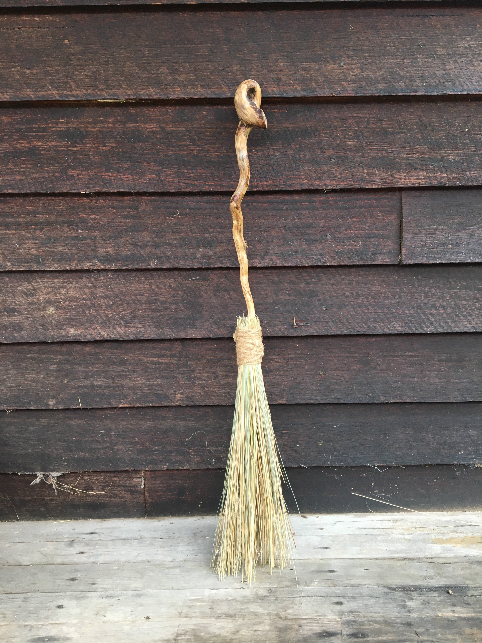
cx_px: 241
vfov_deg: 61.7
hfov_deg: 48.2
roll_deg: +1.9
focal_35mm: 29
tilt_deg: -14.8
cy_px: 322
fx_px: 538
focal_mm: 4.15
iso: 32
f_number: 2.2
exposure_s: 1/33
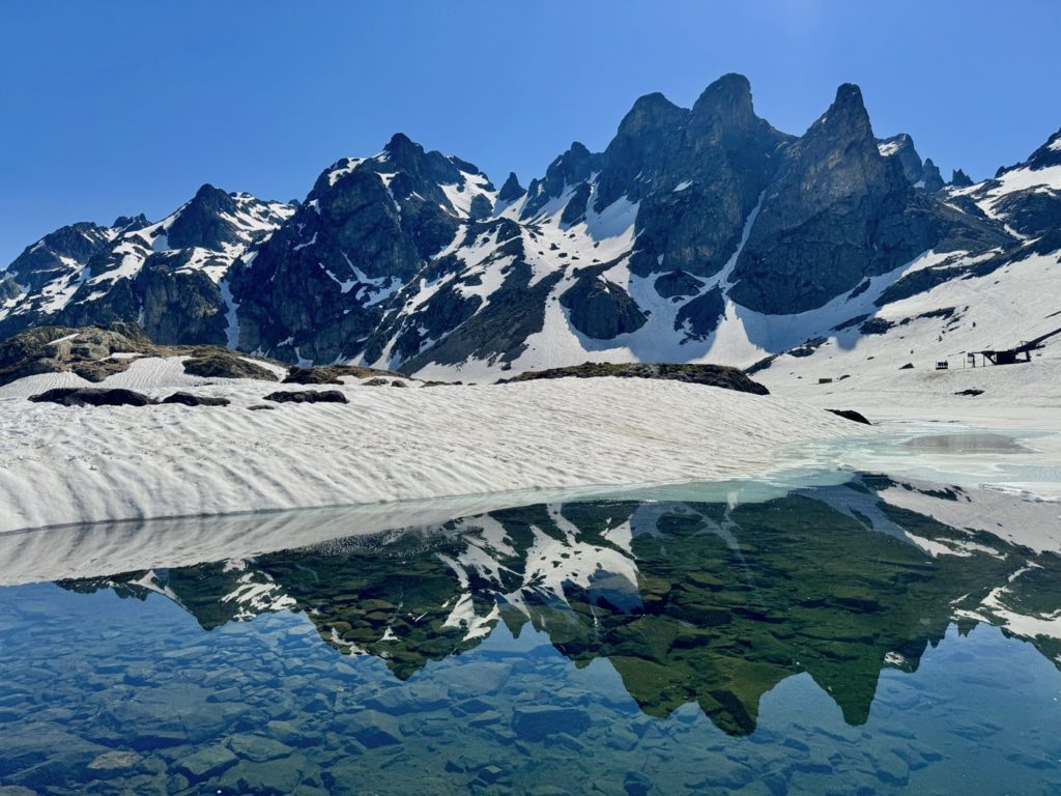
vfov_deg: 56.8
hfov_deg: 71.6
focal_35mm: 24
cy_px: 398
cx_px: 530
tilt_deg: +2.2
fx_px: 736
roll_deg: +0.3
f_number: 1.78
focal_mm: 6.76
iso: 80
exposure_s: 1/12346
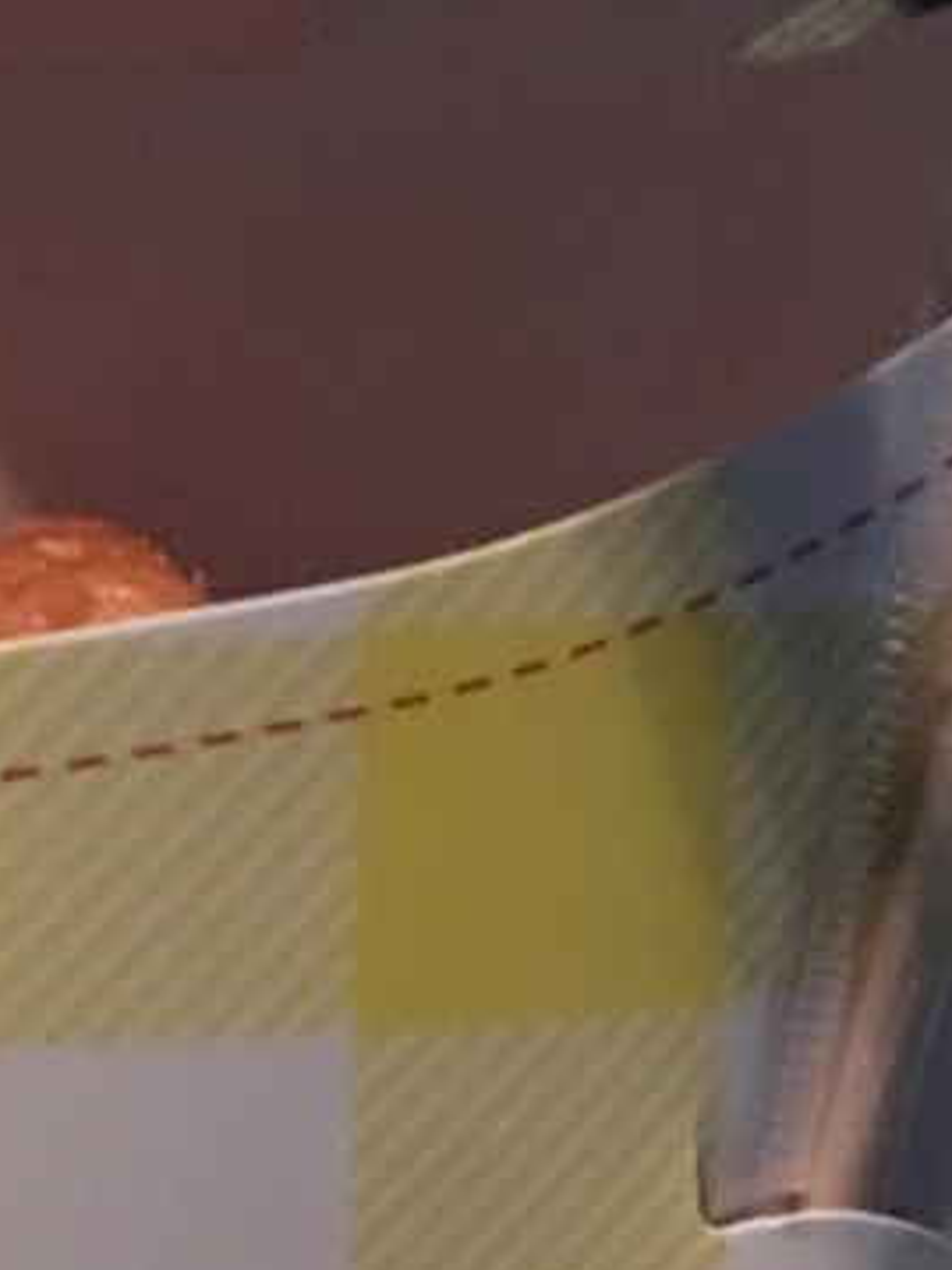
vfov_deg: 20.2
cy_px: 867
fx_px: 3559
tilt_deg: -67.7
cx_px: 81
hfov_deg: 15.1
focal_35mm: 97
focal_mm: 4.15
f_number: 2.2
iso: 800
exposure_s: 1/15
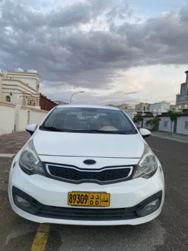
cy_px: 129
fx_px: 195
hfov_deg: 51.4
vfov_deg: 65.3
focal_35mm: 27
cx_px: 92
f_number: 1.8
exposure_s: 1/121
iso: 100
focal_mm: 4.25
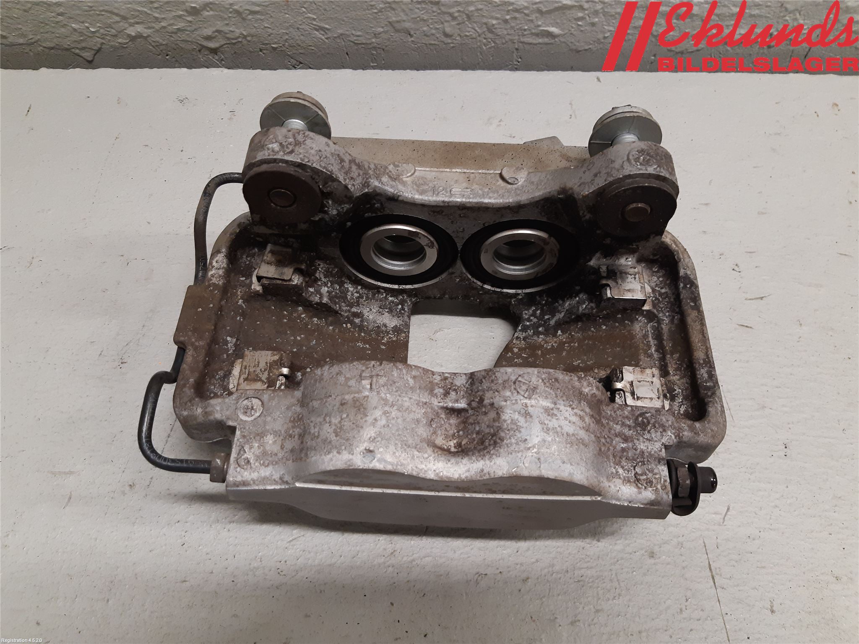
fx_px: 645
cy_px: 322
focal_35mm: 26
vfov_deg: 53.1
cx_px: 430
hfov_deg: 67.3
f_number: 1.7
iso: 200
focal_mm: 3.93
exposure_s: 1/50
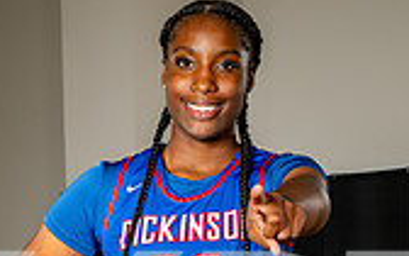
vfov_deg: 8.8
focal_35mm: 142
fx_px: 1583
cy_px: 500
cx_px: 153
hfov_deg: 14.7
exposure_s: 1/400
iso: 250
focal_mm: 52
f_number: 8
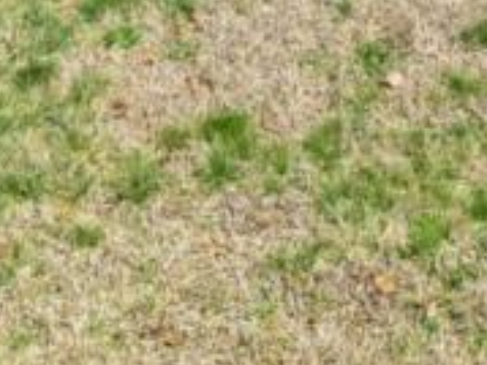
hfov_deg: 18.8
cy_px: -700
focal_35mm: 103
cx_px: 430
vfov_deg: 10.5
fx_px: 1448
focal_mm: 16
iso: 200
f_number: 8
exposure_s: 1/640
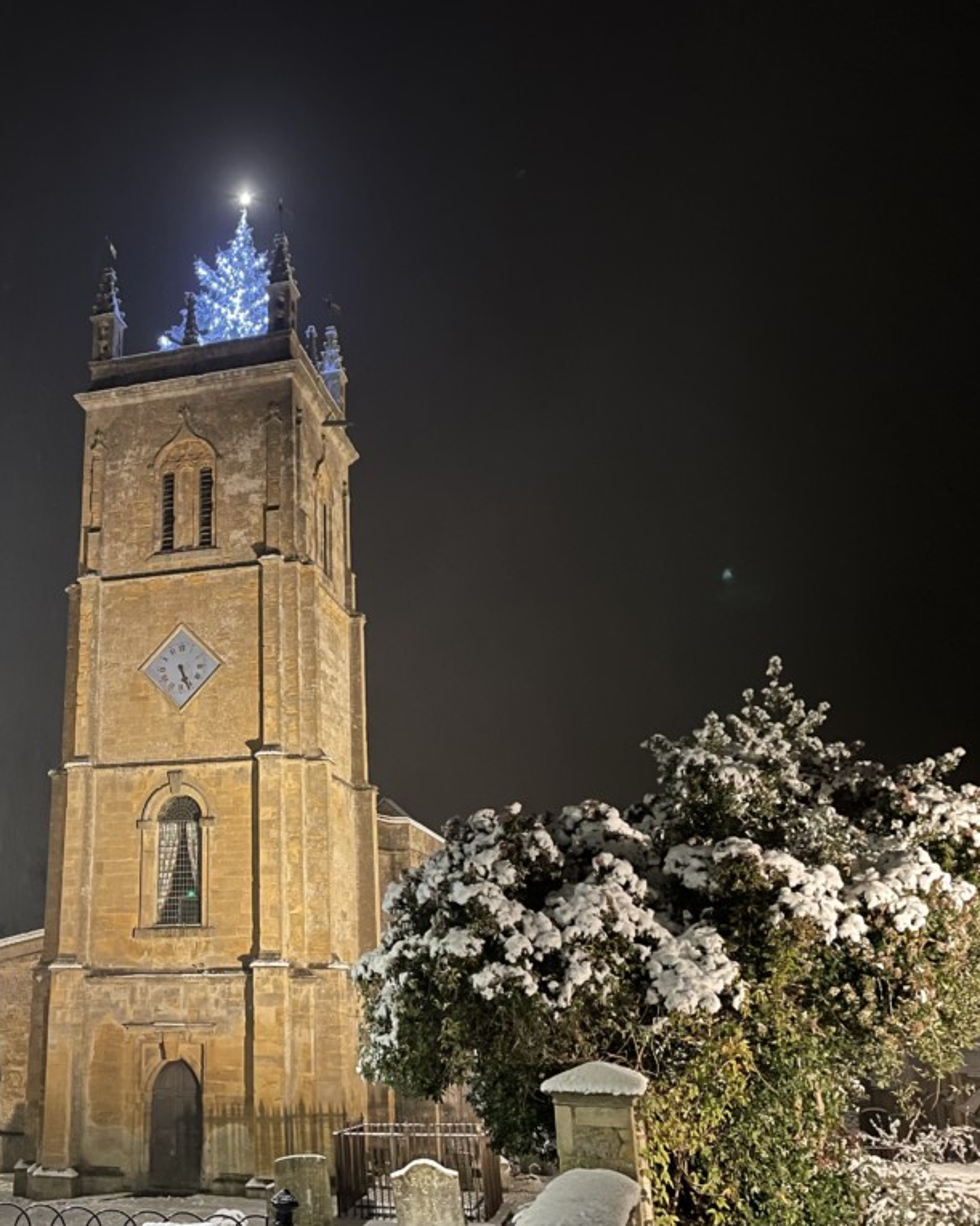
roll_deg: -0.7
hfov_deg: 41.8
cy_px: 611
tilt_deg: +17.7
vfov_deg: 52.8
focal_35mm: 34
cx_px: 220
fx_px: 1233
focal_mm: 4.2
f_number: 1.6
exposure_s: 1/8
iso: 500
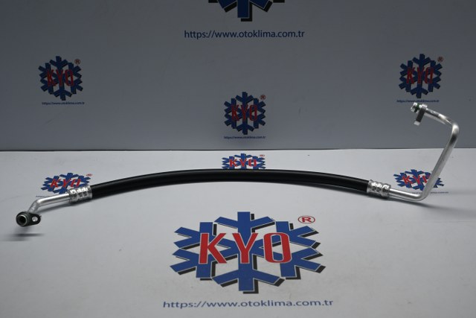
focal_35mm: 58
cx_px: 238
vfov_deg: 23.2
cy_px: 159
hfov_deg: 34.2
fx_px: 774
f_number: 5.6
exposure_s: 1/60
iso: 220
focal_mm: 39
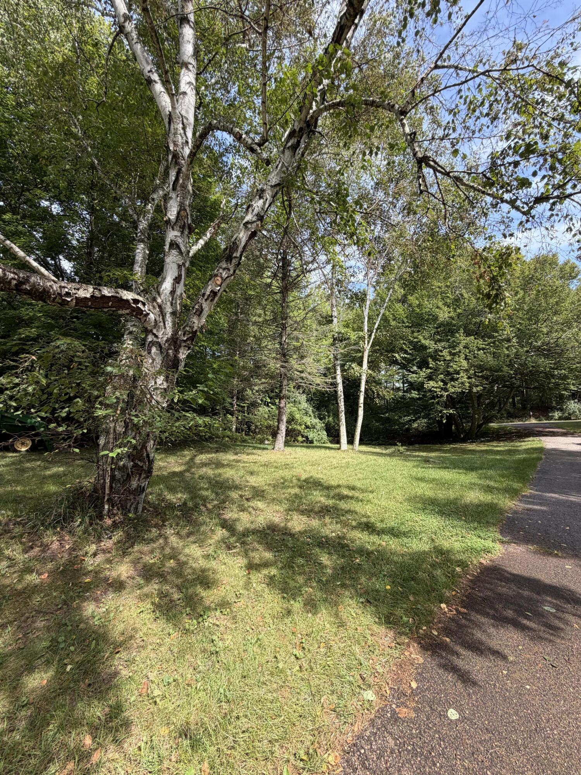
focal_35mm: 14
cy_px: 388
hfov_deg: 85.7
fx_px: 313
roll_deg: -1.9
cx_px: 290
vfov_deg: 102.1
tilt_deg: +5.1
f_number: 2.2
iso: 50
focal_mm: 2.22
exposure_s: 1/386
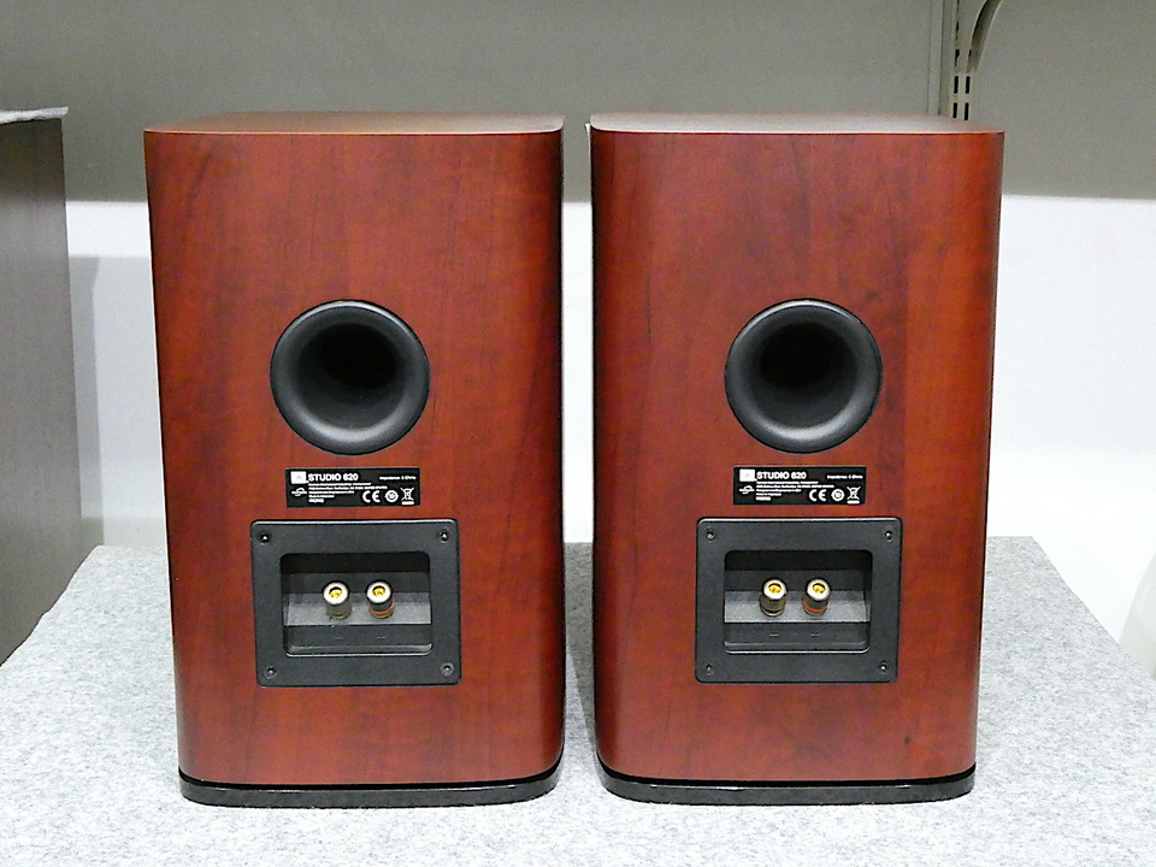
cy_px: 434
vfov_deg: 29.1
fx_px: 1670
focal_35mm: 50
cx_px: 578
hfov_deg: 38.2
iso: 1600
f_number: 7.1
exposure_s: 1/13
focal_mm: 9
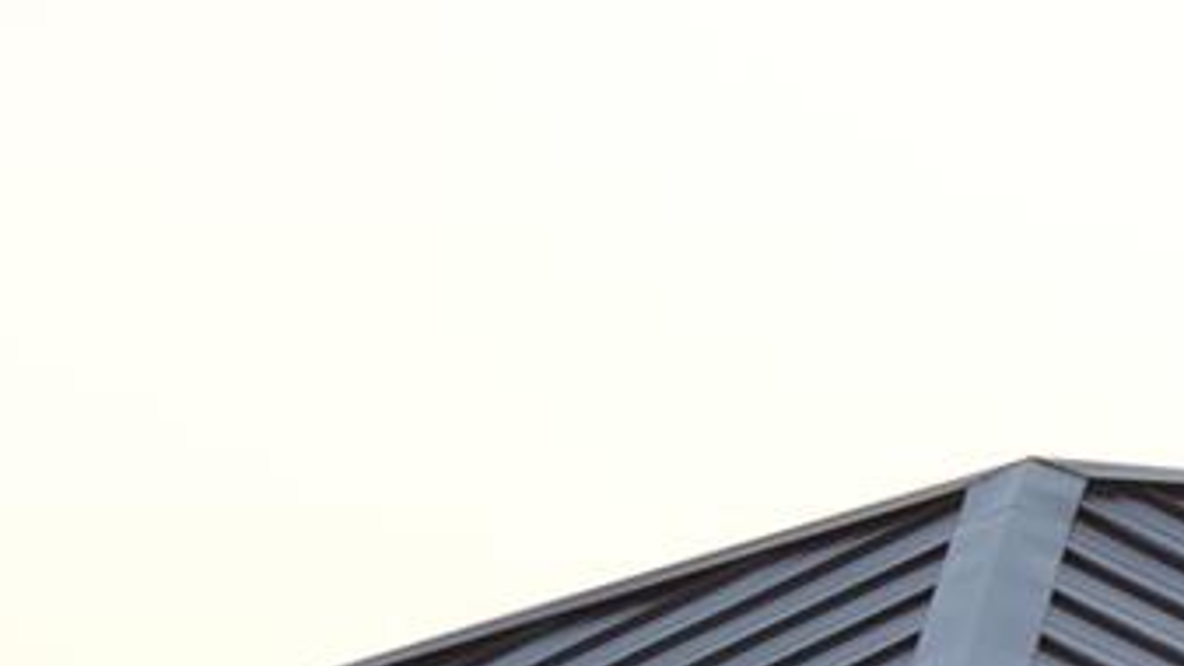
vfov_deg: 2.3
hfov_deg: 4.1
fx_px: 16323
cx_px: 1895
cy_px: 1407
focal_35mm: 520
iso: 400
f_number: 4.5
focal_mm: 70
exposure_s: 1/320
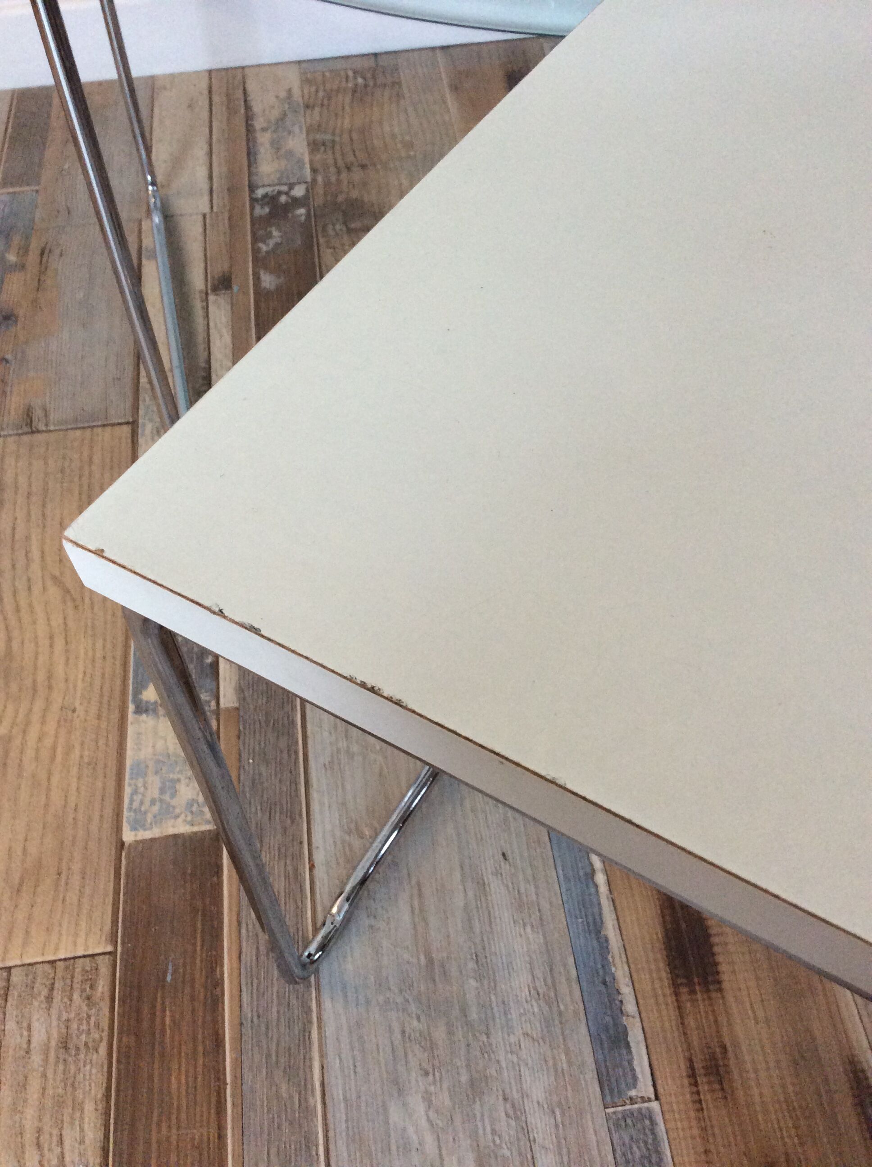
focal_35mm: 32
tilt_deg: -52.5
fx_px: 1078
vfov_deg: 56.9
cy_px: 584
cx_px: 436
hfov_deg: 44.1
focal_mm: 3.3
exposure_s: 1/25
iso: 160
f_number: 2.4
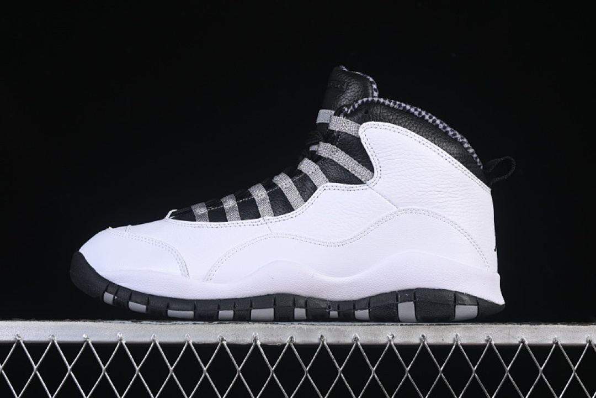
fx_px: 1242
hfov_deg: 27.0
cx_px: 298
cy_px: 199
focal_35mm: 75
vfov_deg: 18.2
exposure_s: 1/100
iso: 160
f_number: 8
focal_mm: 50
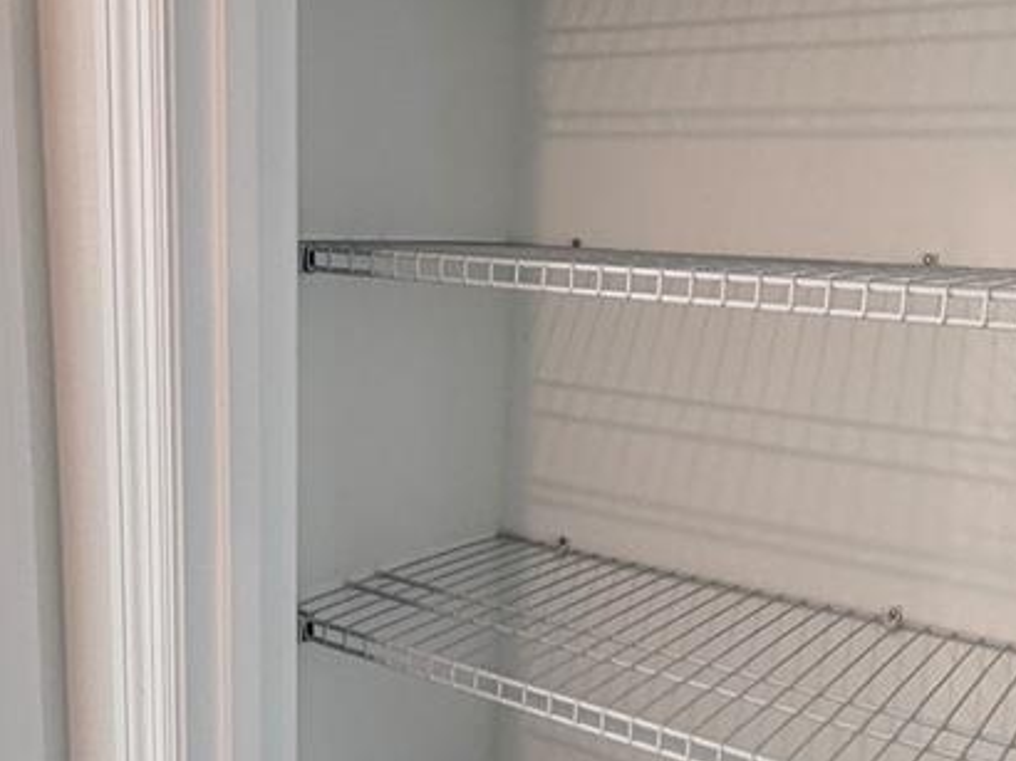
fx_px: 1203
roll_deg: -1.2
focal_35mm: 41
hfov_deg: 45.7
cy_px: 446
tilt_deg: -10.5
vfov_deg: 35.0
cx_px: 458
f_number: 2.2
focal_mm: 2.22
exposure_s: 1/120
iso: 250
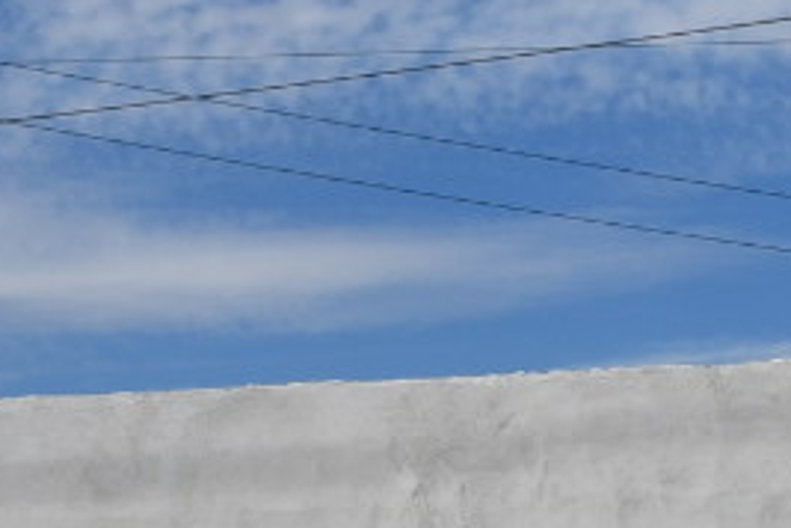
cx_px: 1597
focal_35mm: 200
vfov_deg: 6.7
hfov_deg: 9.6
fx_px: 4394
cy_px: 899
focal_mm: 22
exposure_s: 1/500
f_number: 11
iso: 100
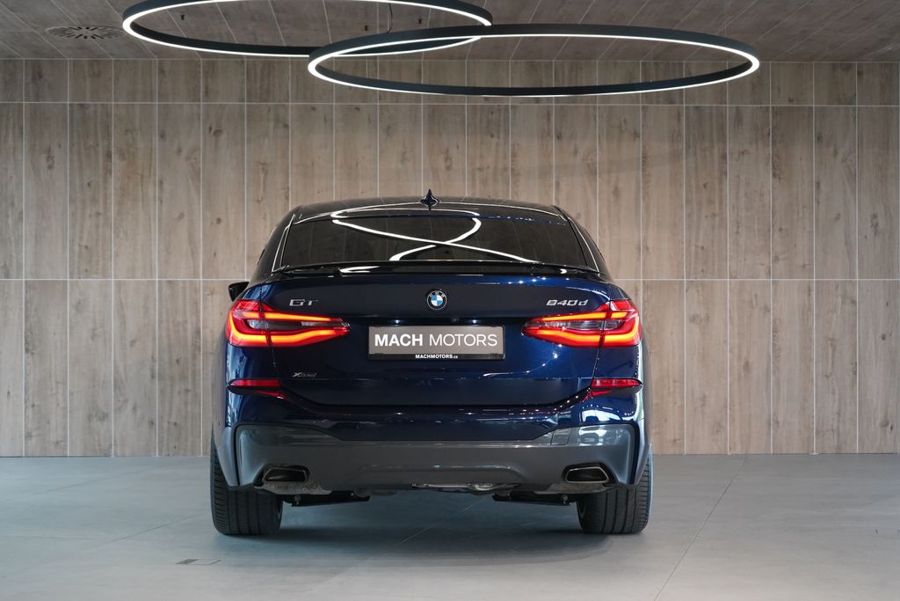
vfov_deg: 20.0
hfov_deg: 29.7
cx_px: 450
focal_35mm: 68
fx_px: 1700
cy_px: 300
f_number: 5.6
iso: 4000
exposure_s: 1/160
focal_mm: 68
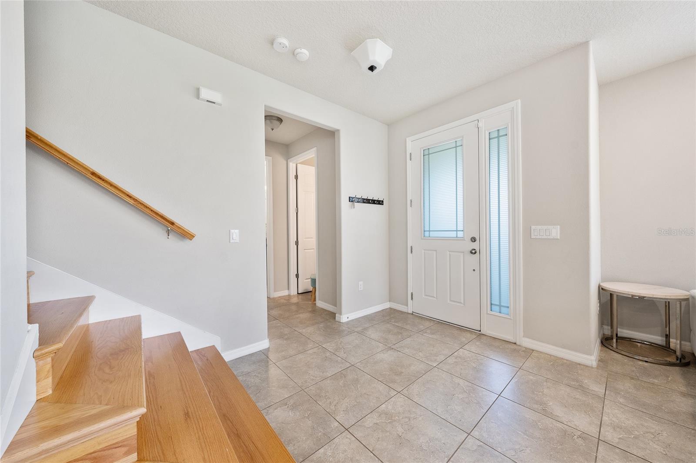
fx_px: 251
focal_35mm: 13
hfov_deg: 108.3
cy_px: 232
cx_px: 348
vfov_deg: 85.4
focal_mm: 13
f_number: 7.1
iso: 160
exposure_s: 1/8
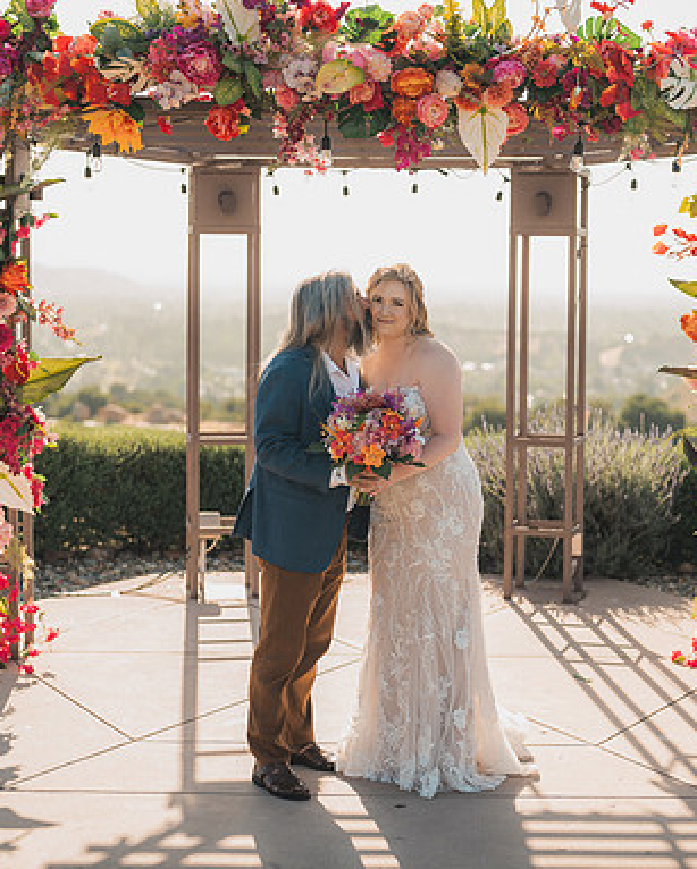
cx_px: 402
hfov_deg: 21.6
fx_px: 1829
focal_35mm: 71
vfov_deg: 26.7
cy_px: 437
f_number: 2
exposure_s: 1/1000
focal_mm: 50
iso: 50
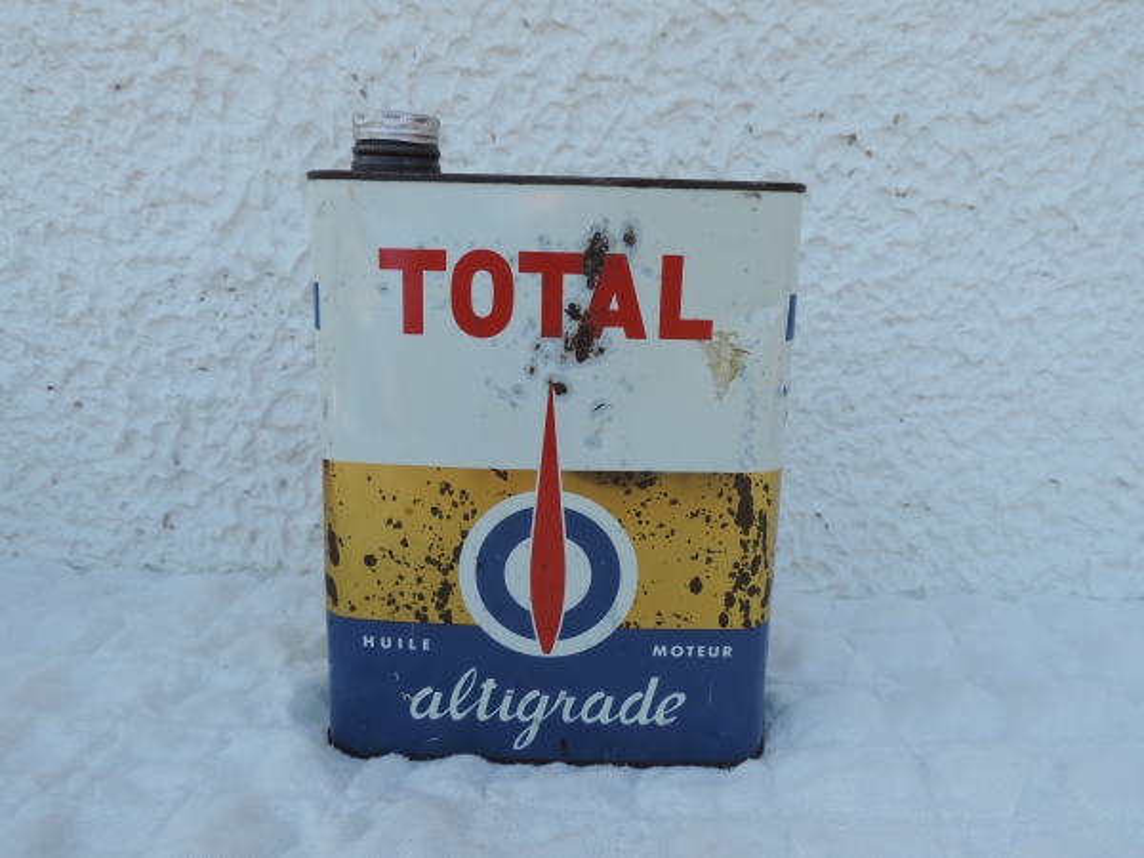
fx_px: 925
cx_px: 572
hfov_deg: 63.4
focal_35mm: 28
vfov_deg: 49.7
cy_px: 429
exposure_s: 1/250
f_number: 3.1
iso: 80
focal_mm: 4.9
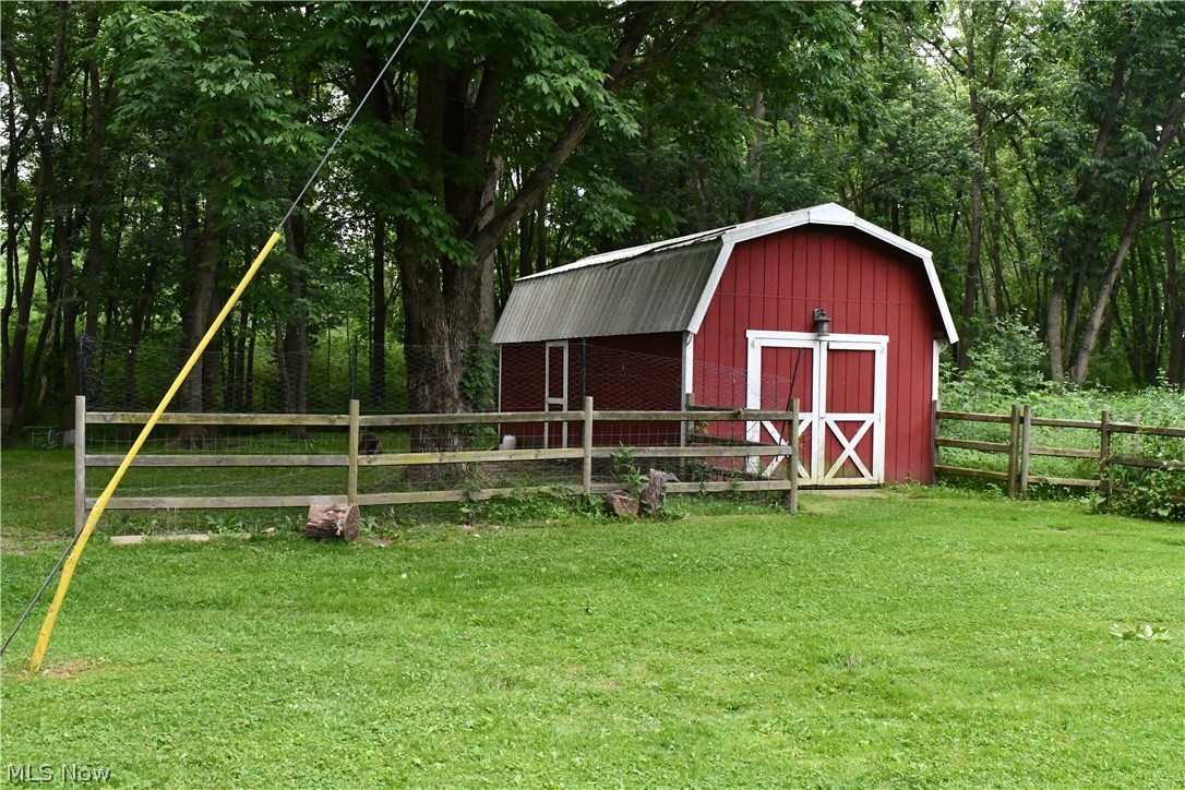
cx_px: 592
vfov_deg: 35.9
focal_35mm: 37
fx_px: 1218
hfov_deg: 51.9
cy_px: 395
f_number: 14
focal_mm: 25
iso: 5000
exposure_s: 1/800
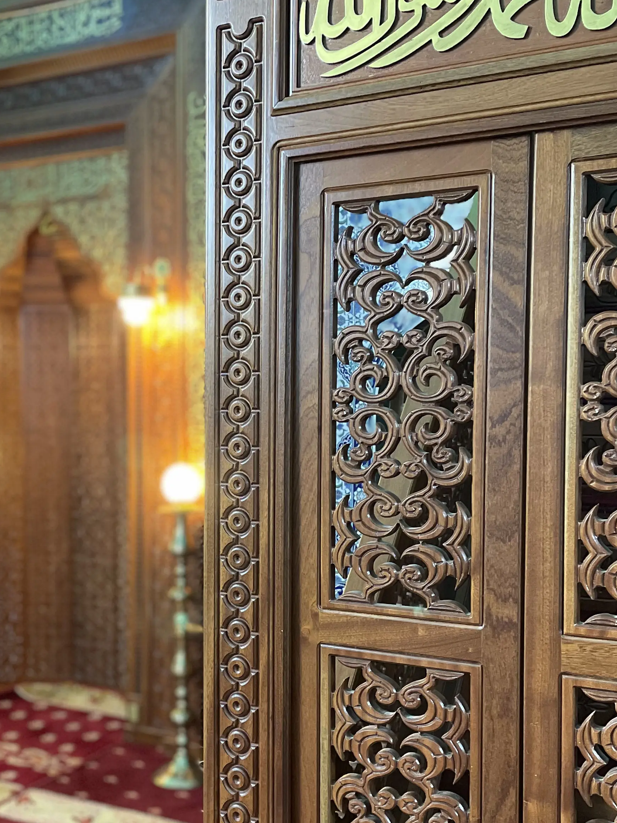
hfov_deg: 31.7
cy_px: 470
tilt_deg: -3.0
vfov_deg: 42.0
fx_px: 1070
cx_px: 165
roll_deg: +0.0
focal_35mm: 45
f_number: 1.6
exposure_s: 1/33
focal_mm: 4.2
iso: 500
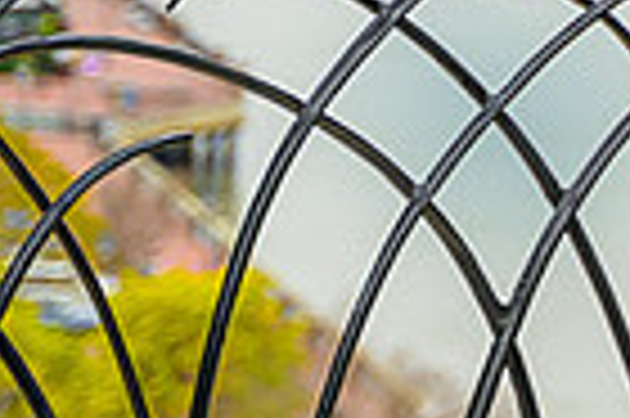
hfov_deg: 7.5
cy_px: -198
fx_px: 4615
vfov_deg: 5.2
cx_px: 1254
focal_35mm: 264
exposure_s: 1/1000
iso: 220
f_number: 2.8
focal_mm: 59
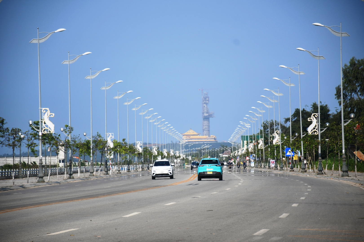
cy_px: 121
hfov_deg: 9.8
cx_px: 182
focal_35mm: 210
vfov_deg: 6.5
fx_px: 2123
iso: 100
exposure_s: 1/640
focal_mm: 140
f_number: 5.6
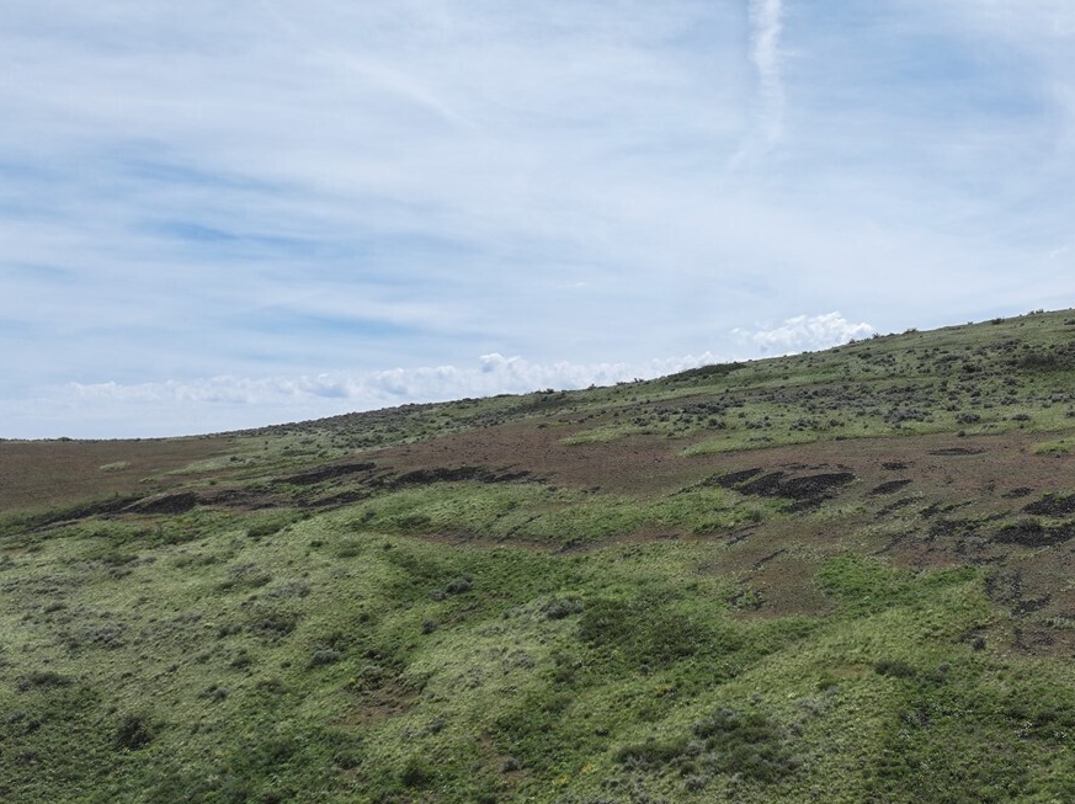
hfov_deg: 42.6
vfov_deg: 32.7
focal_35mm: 44
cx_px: 685
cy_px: 474
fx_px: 1365
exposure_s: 1/2500
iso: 130
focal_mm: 12.29
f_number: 2.8
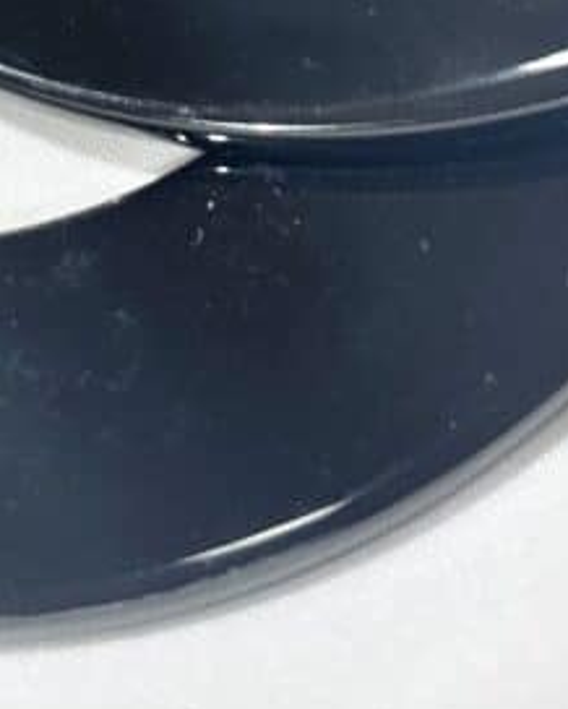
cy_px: -381
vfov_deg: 9.8
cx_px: 122
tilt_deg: -43.0
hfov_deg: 8.1
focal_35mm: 191
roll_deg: +7.4
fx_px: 4009
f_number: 1.6
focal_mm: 5.96
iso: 25
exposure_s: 1/100
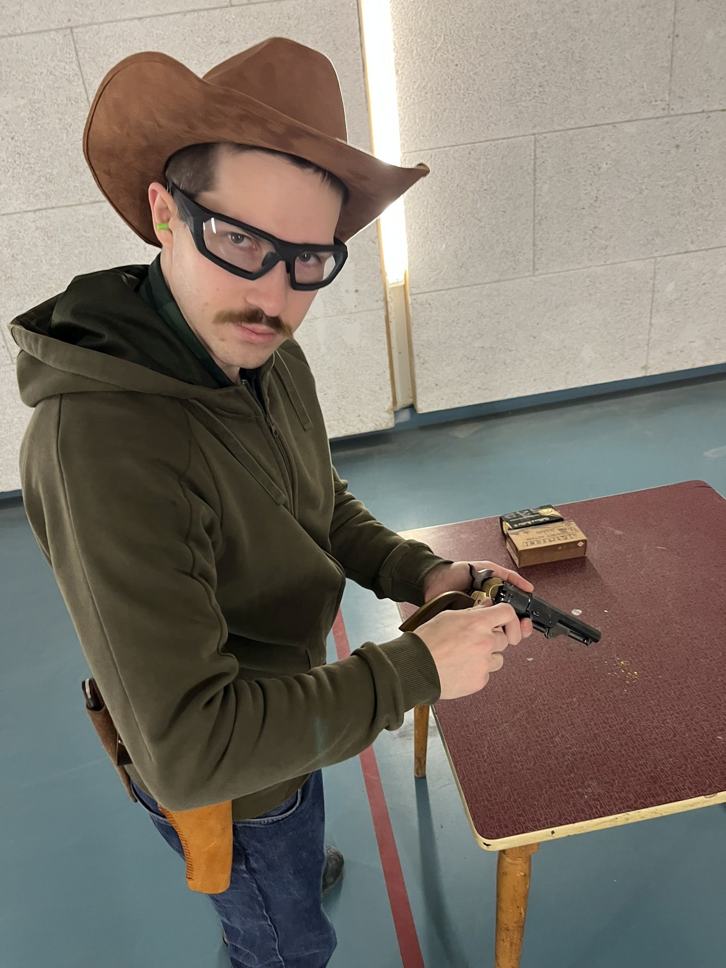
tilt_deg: -28.7
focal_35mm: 26
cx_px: 363
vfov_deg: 67.3
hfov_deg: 53.1
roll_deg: +9.6
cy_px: 484
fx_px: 727
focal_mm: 5.1
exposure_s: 1/50
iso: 250
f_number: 1.6
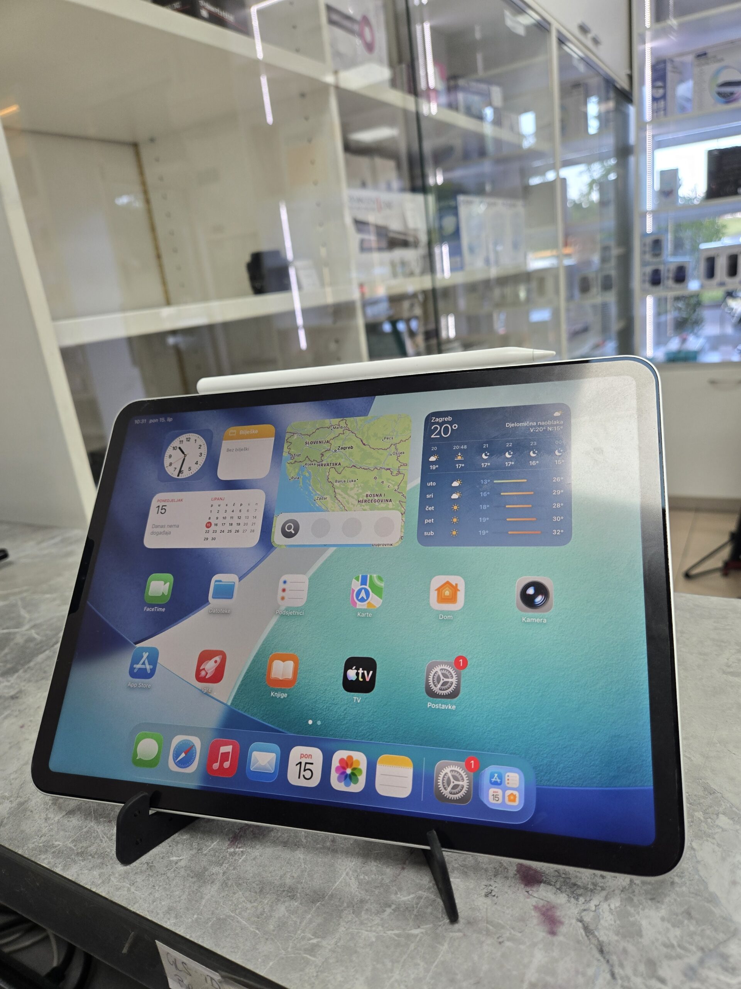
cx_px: 370
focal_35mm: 23
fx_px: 656
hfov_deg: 58.9
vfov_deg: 73.9
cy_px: 494
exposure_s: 1/100
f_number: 1.8
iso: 100
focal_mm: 5.4
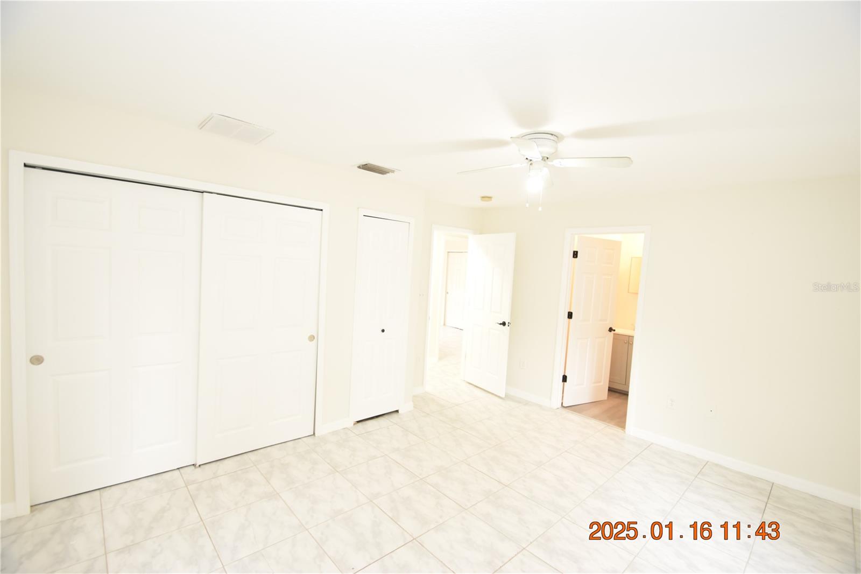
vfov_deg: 77.3
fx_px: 359
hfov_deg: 100.4
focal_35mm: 15
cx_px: 430
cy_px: 287
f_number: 3.5
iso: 1100
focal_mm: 10
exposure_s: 1/60
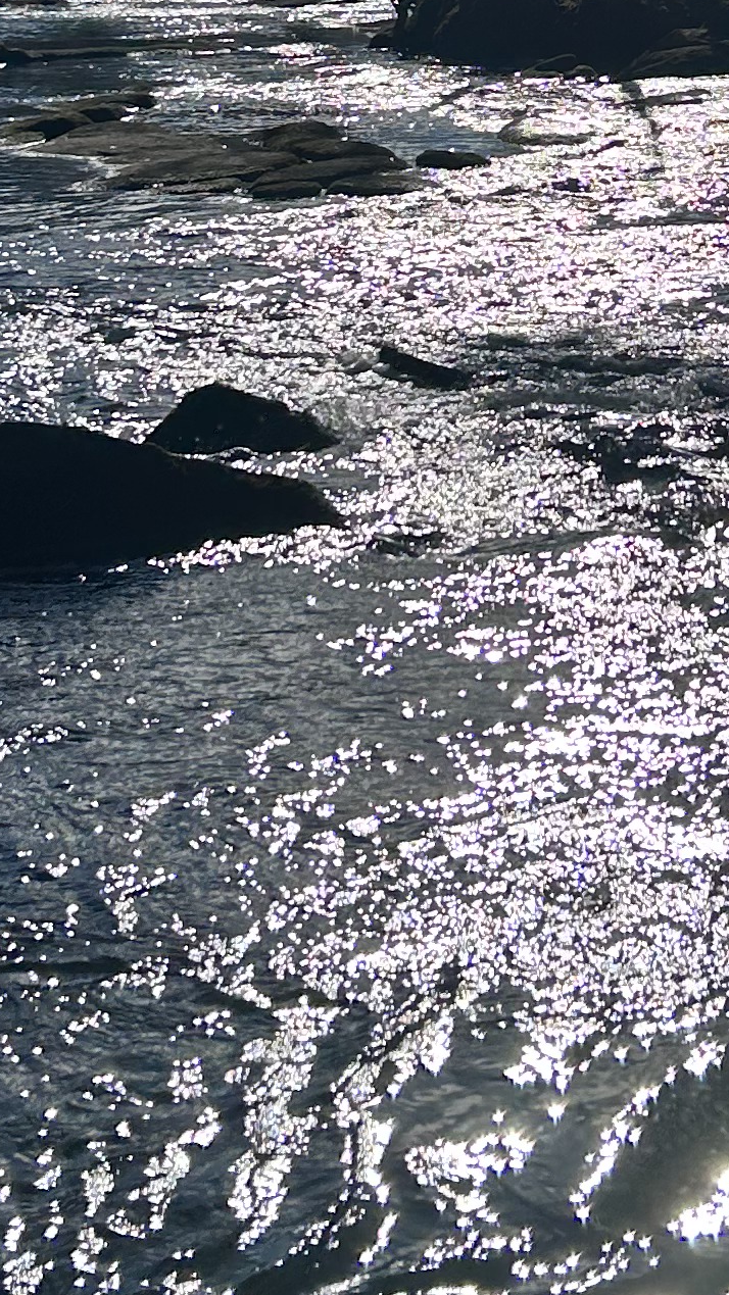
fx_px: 3092
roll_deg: +0.4
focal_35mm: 90
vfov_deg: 22.9
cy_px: 53
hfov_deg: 13.4
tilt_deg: -2.2
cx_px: 539
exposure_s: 1/16393
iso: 40
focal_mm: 5.7
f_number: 1.5
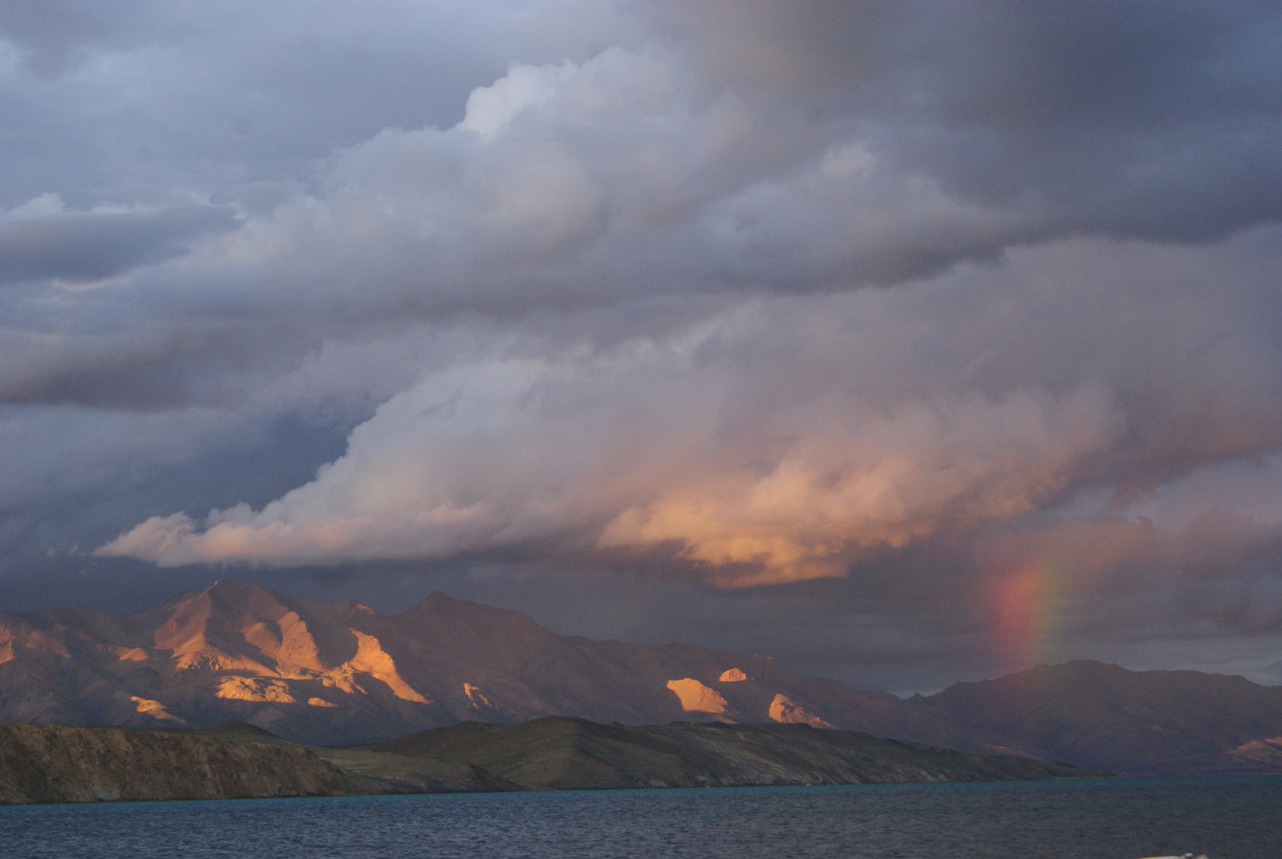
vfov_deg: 13.1
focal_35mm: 105
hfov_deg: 19.4
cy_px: 430
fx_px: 3744
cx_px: 641
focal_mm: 70
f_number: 11
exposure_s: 1/30
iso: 400
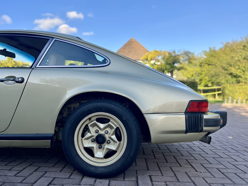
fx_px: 186
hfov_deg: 67.3
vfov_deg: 53.1
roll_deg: -0.3
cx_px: 124
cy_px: 93
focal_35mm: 26
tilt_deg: +1.7
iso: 50
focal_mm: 5.7
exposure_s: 1/1079
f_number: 1.5
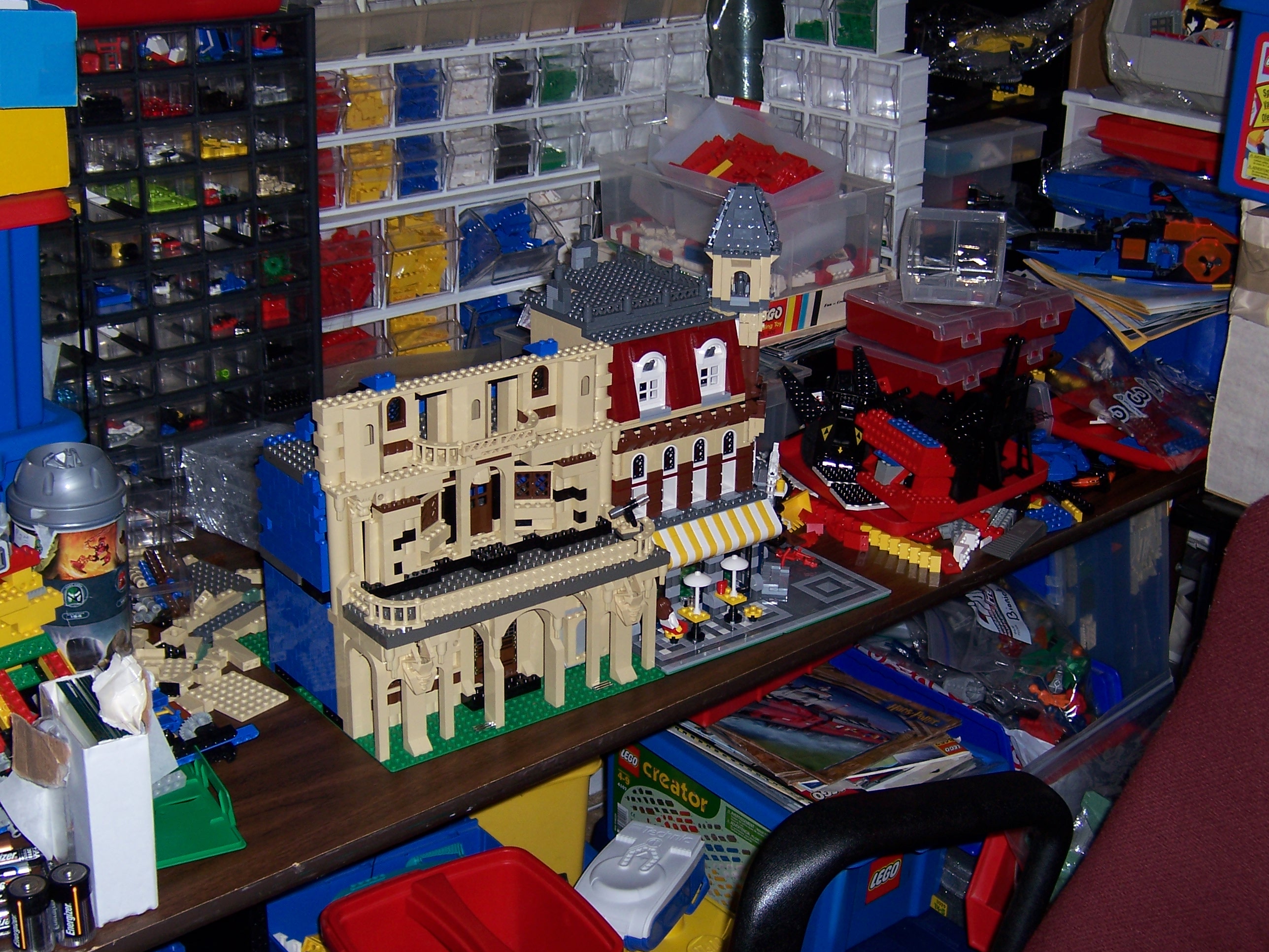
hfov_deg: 38.9
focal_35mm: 49
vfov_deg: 29.7
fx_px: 1796
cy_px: 476
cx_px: 634
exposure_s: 1/60
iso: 80
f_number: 3.4
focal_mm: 8.2
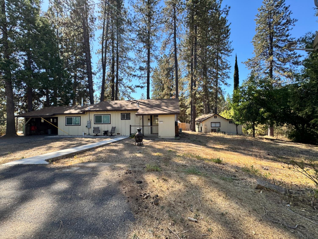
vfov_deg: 85.7
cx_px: 159
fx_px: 129
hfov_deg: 102.1
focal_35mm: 14
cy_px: 120
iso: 40
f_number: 2.2
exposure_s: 1/459
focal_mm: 2.22
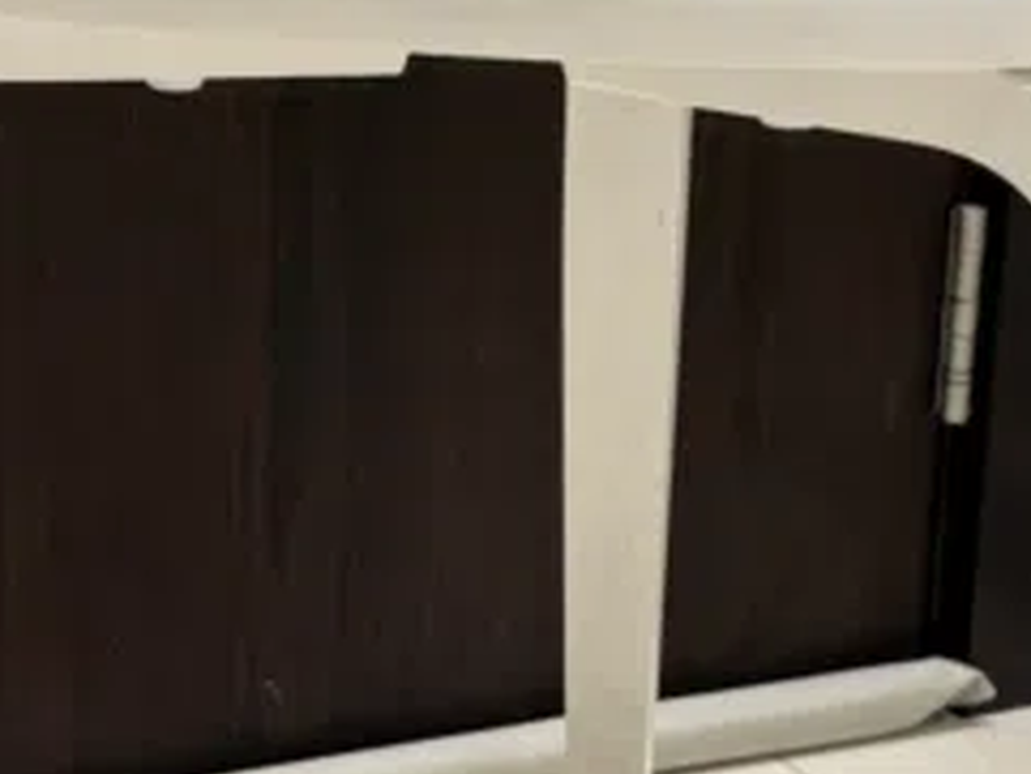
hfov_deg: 28.1
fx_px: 2056
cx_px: 449
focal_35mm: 69
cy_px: 432
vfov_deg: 21.3
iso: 125
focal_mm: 5.96
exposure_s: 1/50
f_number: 1.6
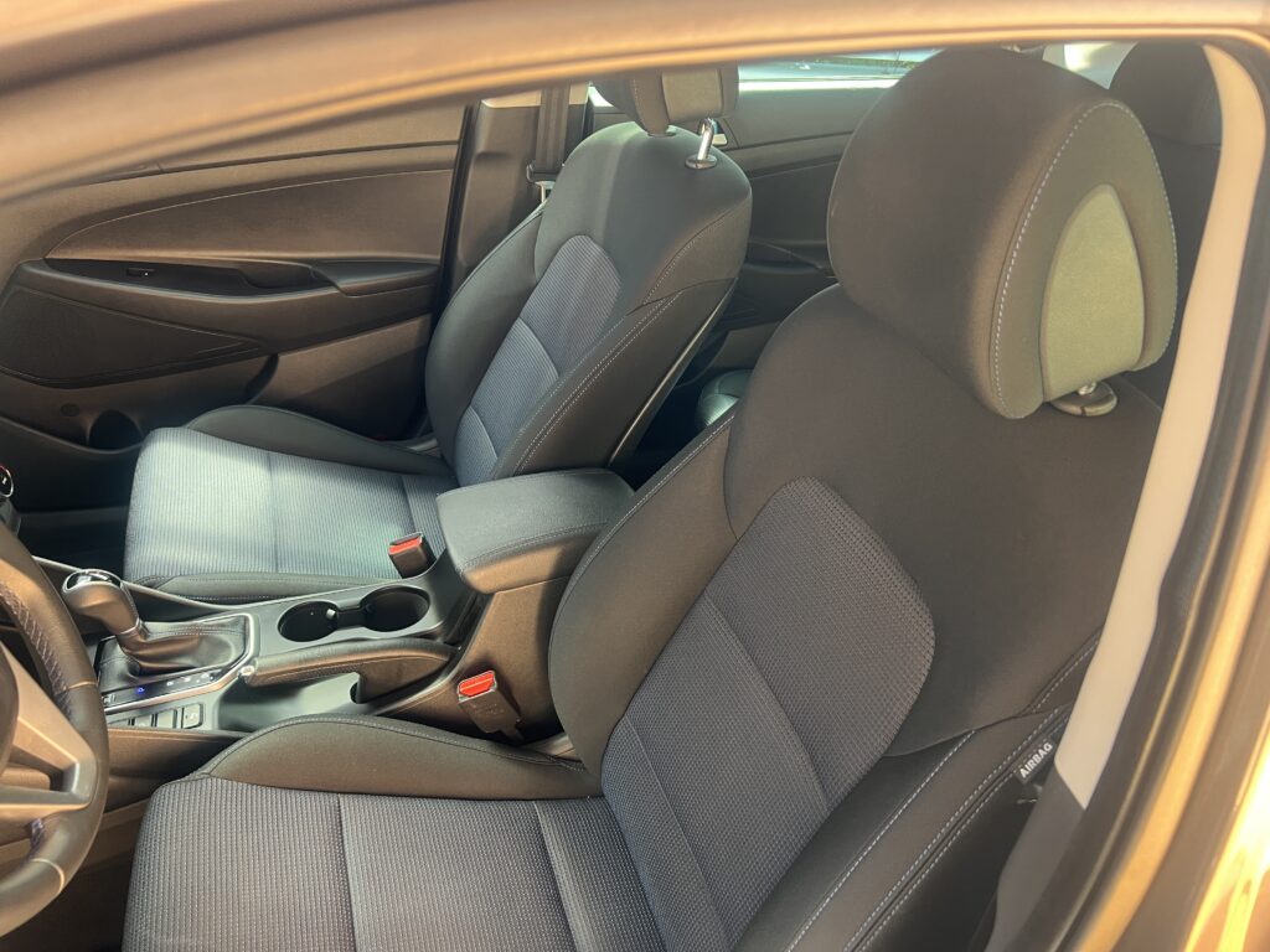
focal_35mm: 26
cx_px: 635
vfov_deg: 53.1
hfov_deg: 67.3
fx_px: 954
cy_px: 476
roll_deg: -8.0
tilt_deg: -32.3
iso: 125
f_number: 1.5
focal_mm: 5.7
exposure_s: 1/65
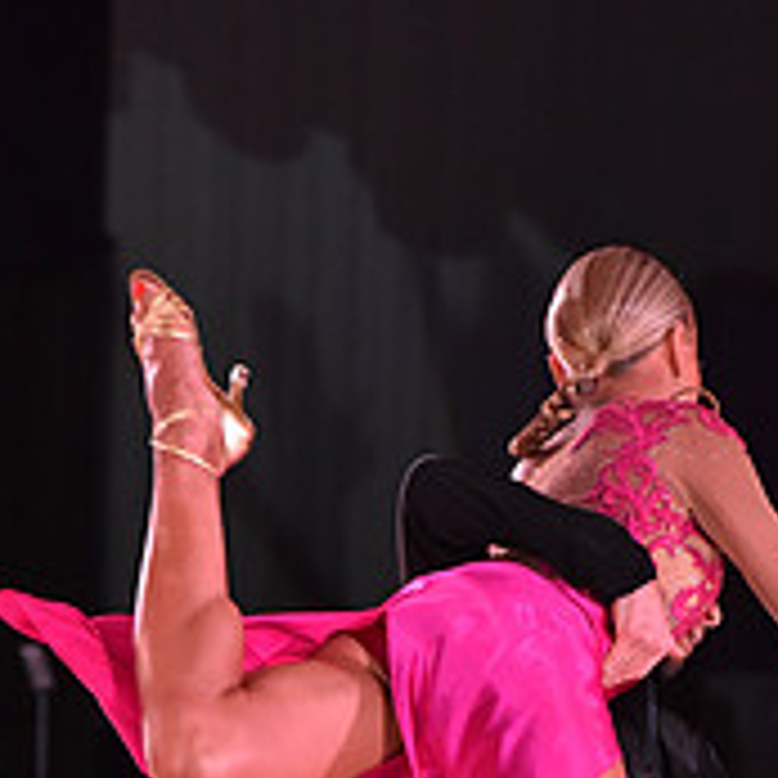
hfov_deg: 3.1
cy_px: 1147
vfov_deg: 3.1
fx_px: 14494
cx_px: 488
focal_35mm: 570
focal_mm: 200
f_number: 5.6
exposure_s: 1/320
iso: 2500
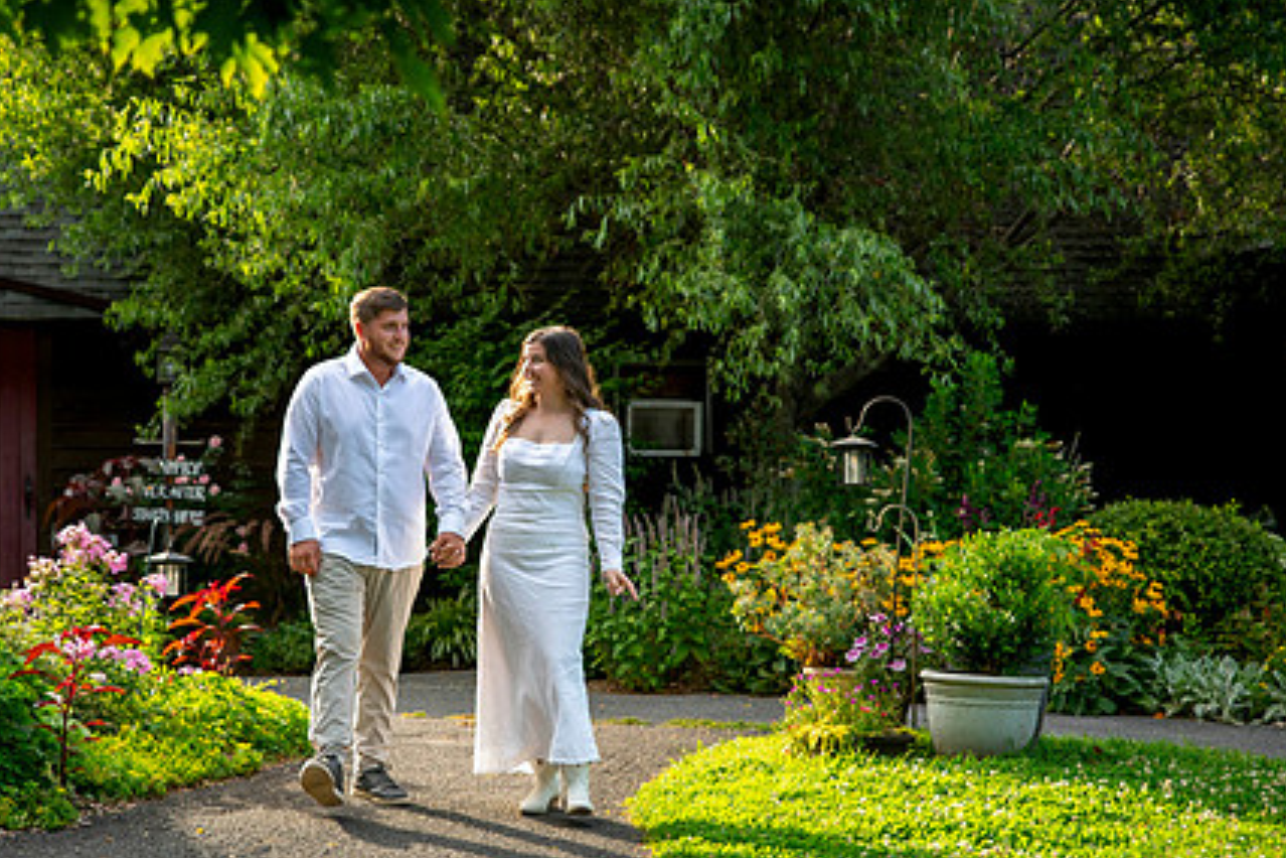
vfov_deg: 14.5
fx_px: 3358
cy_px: 527
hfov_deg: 21.7
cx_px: 540
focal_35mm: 94
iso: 400
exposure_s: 1/800
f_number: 2.8
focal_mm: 62
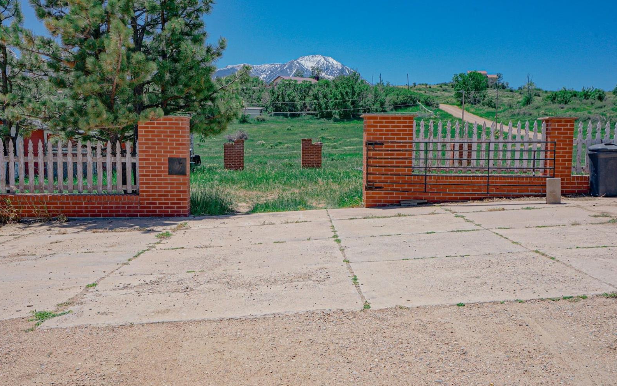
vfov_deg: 35.3
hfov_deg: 54.0
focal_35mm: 36
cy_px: 201
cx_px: 307
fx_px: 605
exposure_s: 1/750
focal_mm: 35
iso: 400
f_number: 11
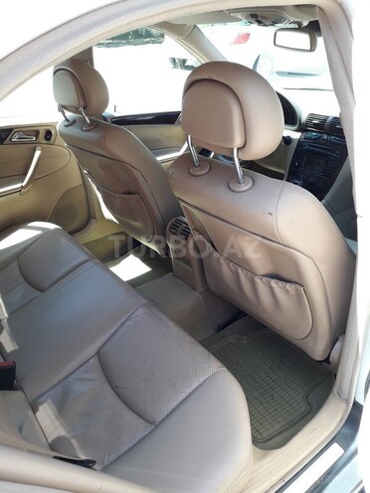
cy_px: 246
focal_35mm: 27
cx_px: 185
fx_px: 385
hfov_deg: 51.4
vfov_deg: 65.3
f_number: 1.9
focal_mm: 3.6
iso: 40
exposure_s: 1/121
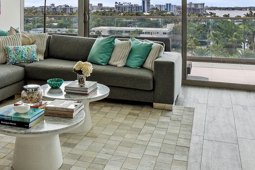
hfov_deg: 42.0
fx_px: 326
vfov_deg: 27.6
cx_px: 80
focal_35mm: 46
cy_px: 2
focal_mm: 12
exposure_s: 1/250
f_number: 8
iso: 640
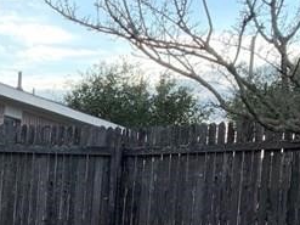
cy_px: 288
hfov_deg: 15.6
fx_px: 936
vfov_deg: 13.2
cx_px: -239
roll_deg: -1.0
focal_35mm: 108
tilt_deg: -5.8
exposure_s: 1/1163
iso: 25
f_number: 1.8
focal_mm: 4.25
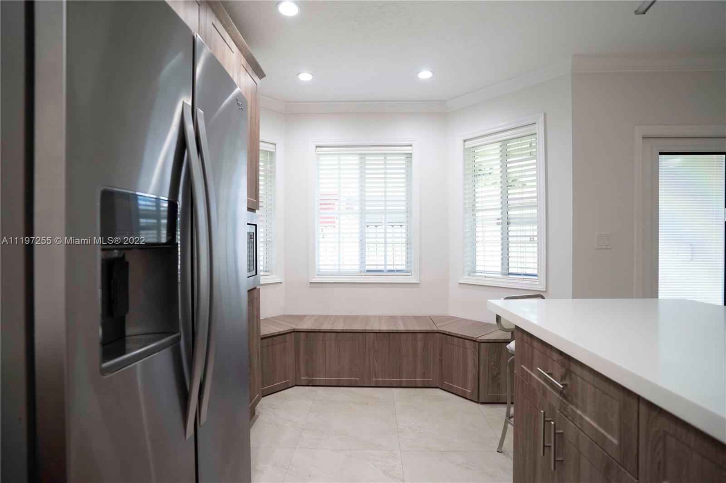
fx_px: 323
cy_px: 242
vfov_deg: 73.7
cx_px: 363
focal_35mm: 16
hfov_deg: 96.7
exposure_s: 1/100
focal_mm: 16
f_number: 3.5
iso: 2000
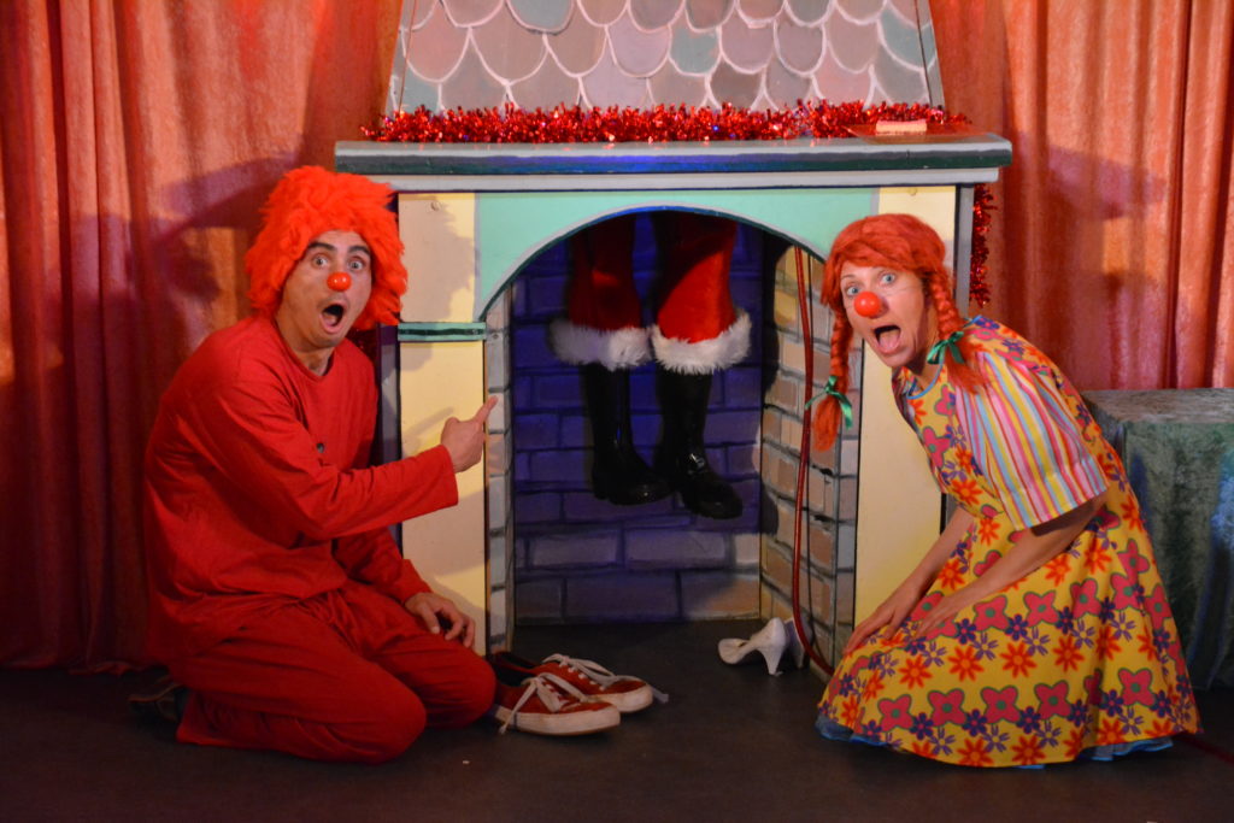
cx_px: 617
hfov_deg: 21.9
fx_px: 3188
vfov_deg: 14.7
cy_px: 412
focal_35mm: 93
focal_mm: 62
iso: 3200
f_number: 5.3
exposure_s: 1/40
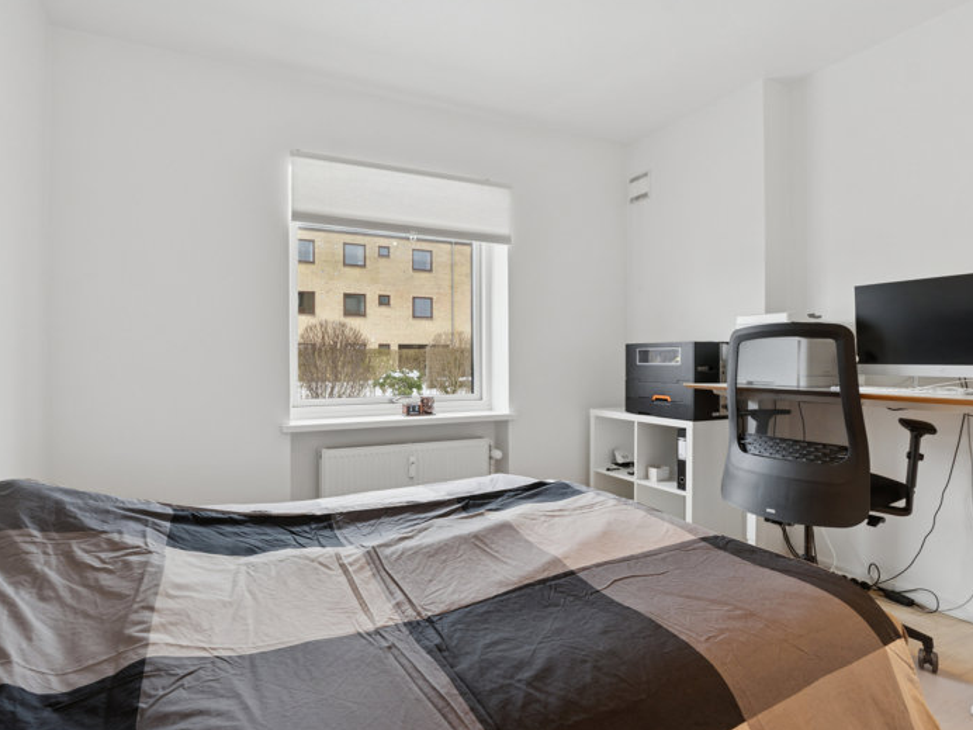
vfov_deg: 66.0
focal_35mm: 20
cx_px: 436
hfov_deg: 81.5
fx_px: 562
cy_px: 366
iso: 200
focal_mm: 12
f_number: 8
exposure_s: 1/20
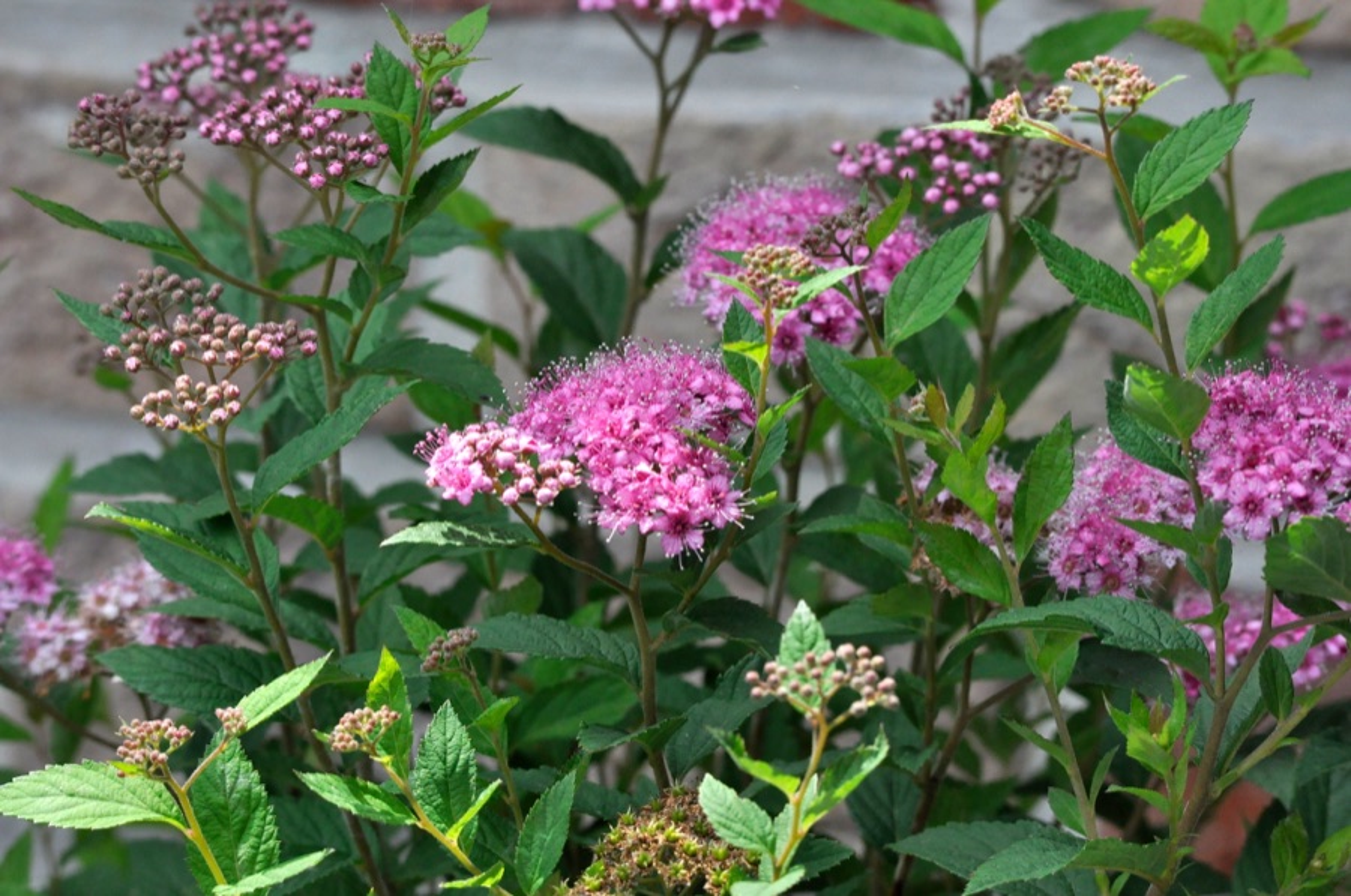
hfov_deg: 6.9
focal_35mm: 300
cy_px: 448
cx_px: 676
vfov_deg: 4.6
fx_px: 11240
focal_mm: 200
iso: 800
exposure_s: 1/800
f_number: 10
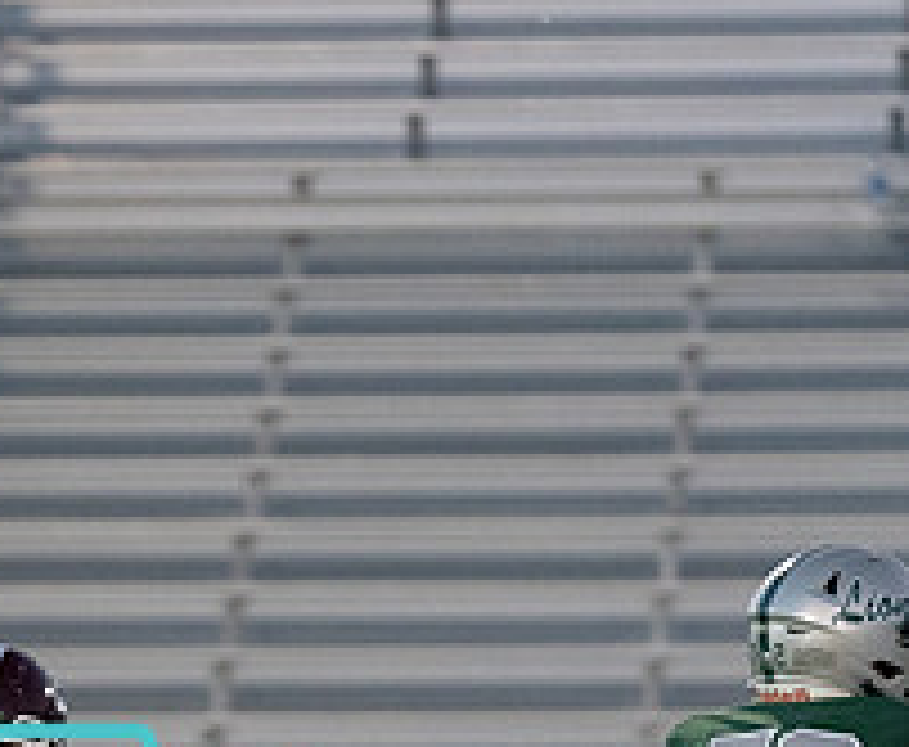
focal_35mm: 784
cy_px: 1190
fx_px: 21318
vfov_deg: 2.0
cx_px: -742
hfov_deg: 2.4
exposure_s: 1/1250
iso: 3200
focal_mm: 200
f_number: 3.2
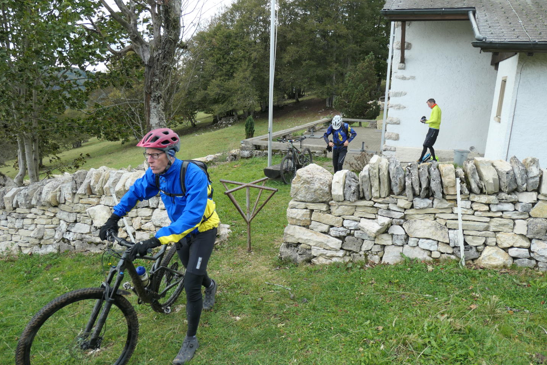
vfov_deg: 49.6
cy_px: 182
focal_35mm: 26
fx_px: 395
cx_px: 281
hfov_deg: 69.4
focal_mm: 9.1
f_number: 3.3
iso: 200
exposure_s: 1/250
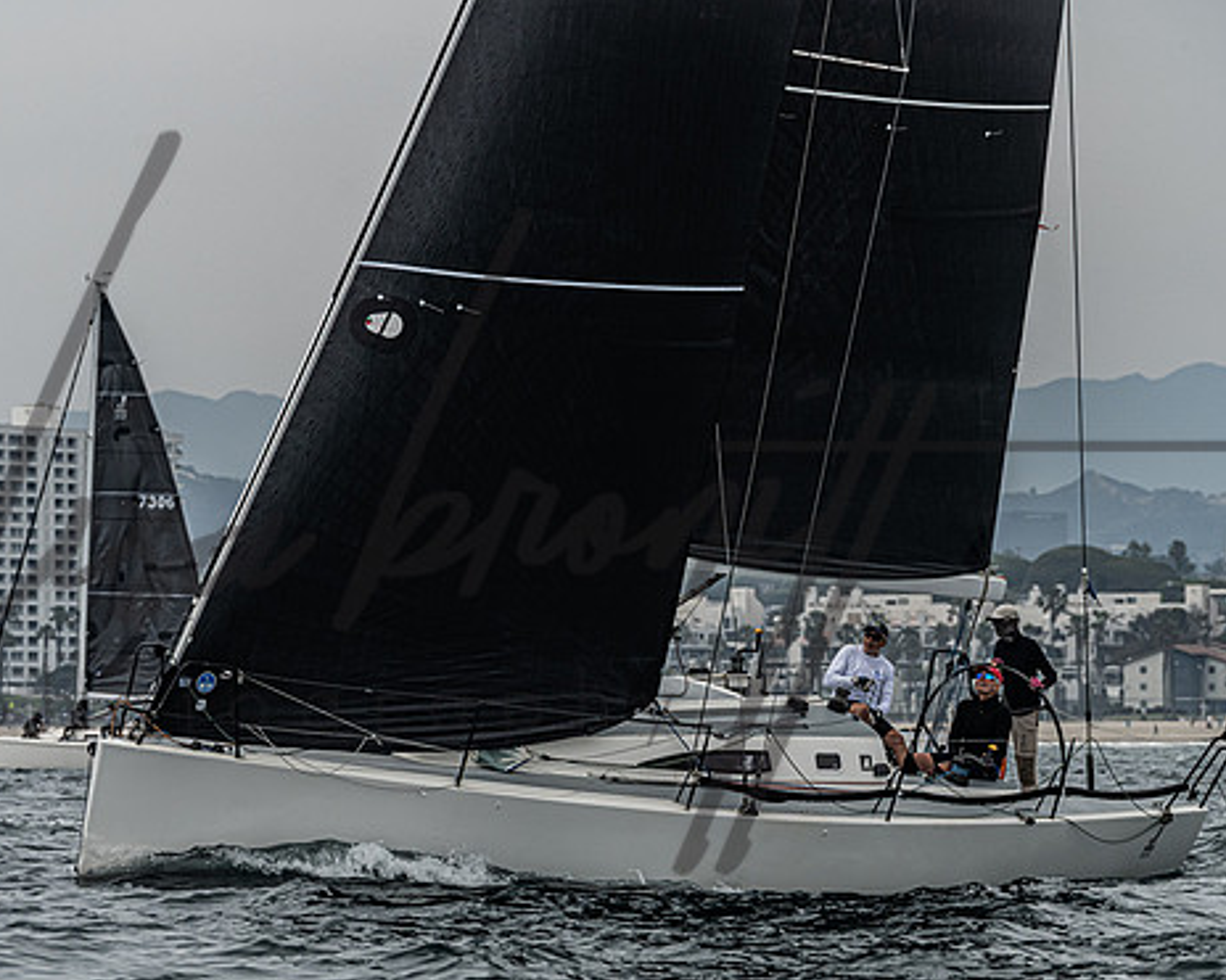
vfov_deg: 4.8
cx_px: 510
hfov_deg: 6.0
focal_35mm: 322
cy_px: 546
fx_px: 11681
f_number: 8
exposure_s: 1/1600
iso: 320
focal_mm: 200
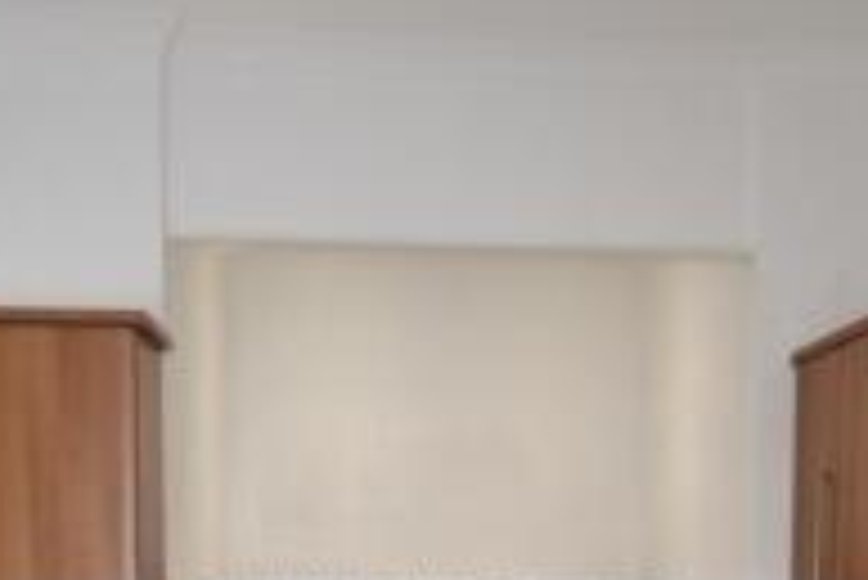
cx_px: 432
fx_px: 893
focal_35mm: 37
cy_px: 623
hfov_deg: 51.9
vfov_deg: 32.2
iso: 640
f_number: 3.5
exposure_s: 1/60
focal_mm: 10
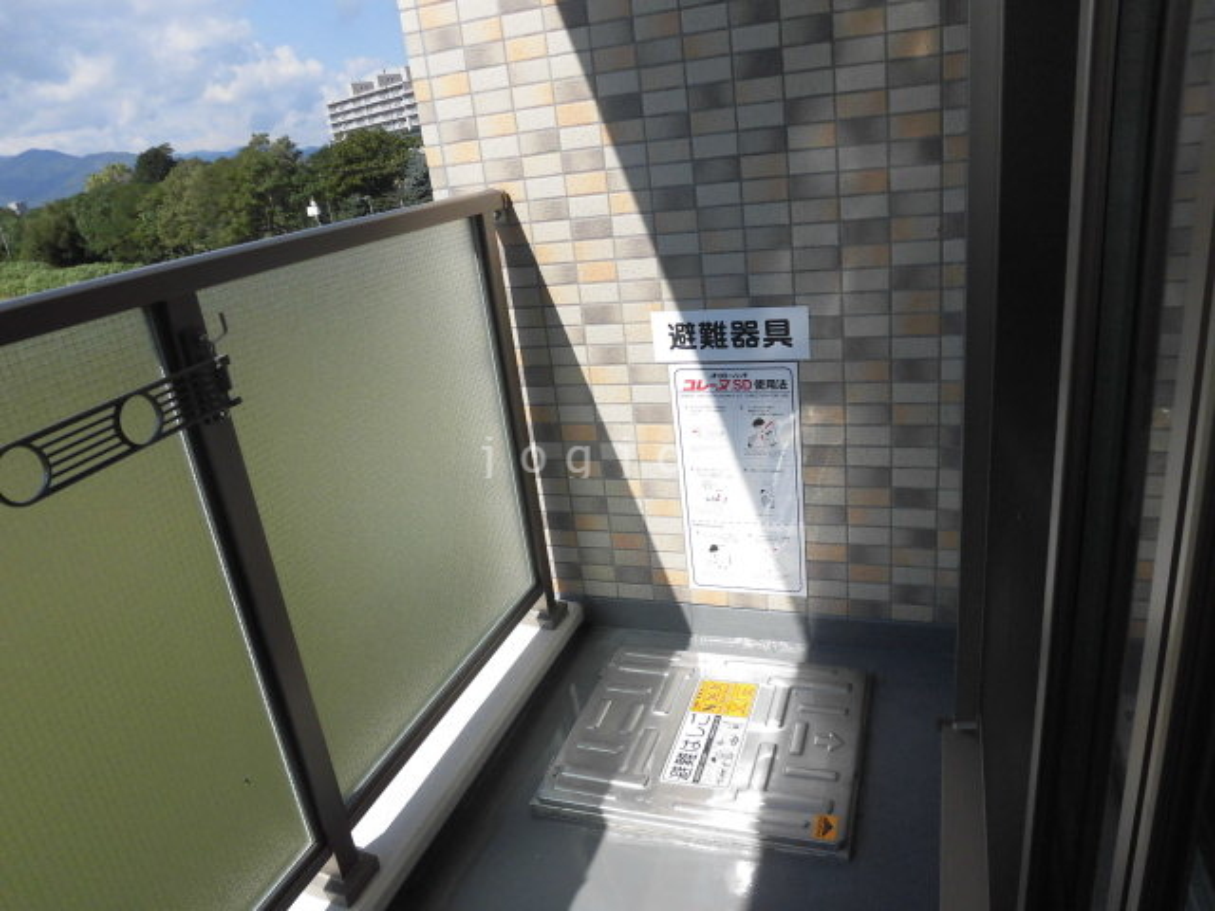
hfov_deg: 71.6
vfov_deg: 56.8
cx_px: 608
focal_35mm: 24
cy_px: 456
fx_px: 842
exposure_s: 1/250
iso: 100
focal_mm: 4.3
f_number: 7.8
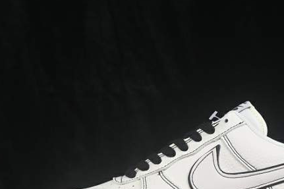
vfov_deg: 10.7
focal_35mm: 127
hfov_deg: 16.1
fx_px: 1001
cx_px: 202
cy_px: 155
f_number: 8
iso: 160
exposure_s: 1/80
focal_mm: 50
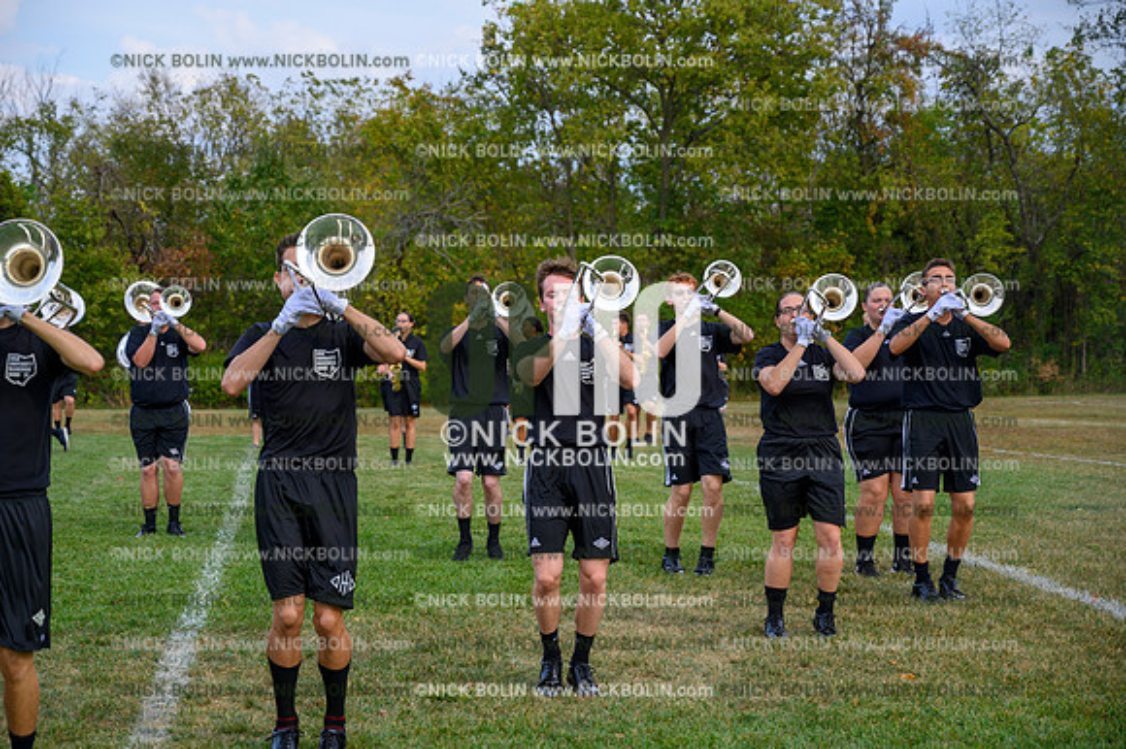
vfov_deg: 19.4
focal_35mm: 70
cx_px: 563
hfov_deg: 28.9
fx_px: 2188
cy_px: 374
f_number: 4.5
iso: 200
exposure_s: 1/800
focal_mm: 70
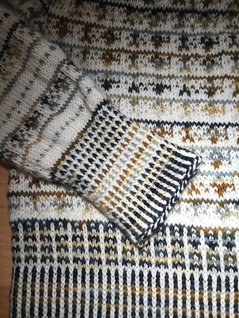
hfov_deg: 48.2
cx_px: 120
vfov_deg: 61.7
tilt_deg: -75.9
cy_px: 159
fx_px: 267
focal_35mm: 29
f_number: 2.2
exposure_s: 1/122
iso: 32
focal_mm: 4.15
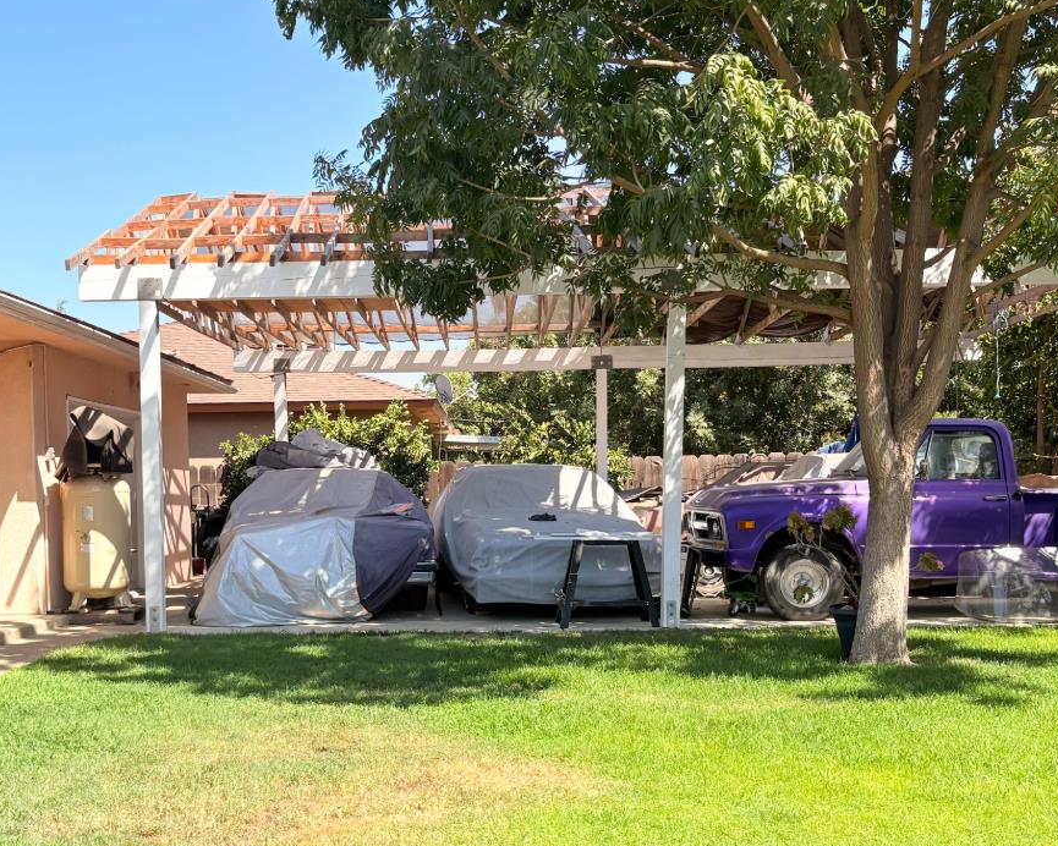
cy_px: 525
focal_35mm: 44
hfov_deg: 41.9
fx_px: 1378
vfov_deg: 34.0
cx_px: 444
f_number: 1.6
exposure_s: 1/2012
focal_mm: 5.96
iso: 50
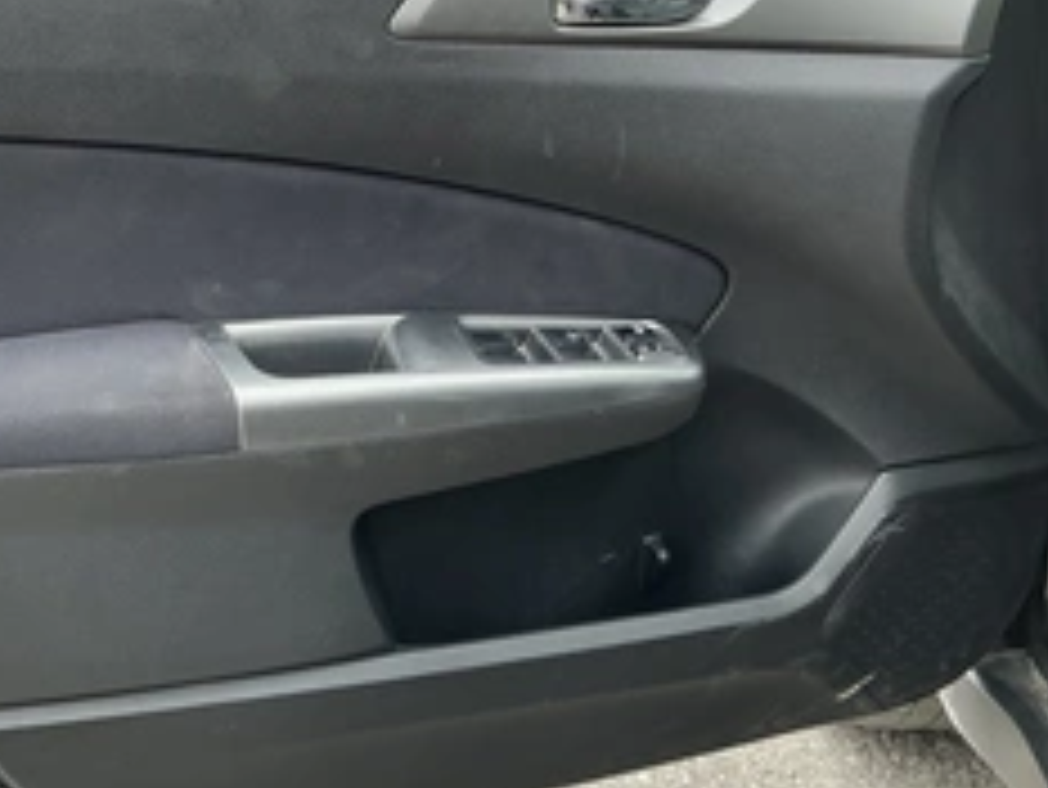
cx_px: 364
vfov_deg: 30.3
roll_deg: +2.5
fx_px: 1454
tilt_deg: -19.1
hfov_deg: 39.3
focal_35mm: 48
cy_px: 347
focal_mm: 3
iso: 20
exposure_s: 1/122
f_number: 1.8
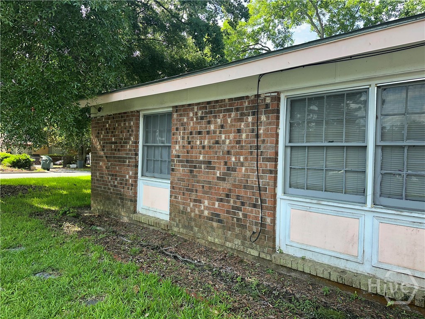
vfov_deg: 56.8
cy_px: 160
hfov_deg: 71.6
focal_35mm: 24
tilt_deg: -0.2
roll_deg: +0.1
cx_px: 212
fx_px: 295
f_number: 1.78
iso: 80
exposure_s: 1/580
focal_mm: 6.86
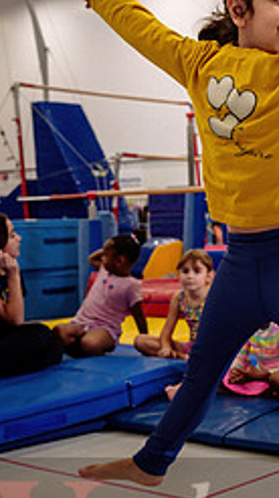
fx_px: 949
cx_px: 338
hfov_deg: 16.1
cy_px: 277
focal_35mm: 72
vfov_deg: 29.3
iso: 1600
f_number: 3.5
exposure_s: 1/250
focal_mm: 24
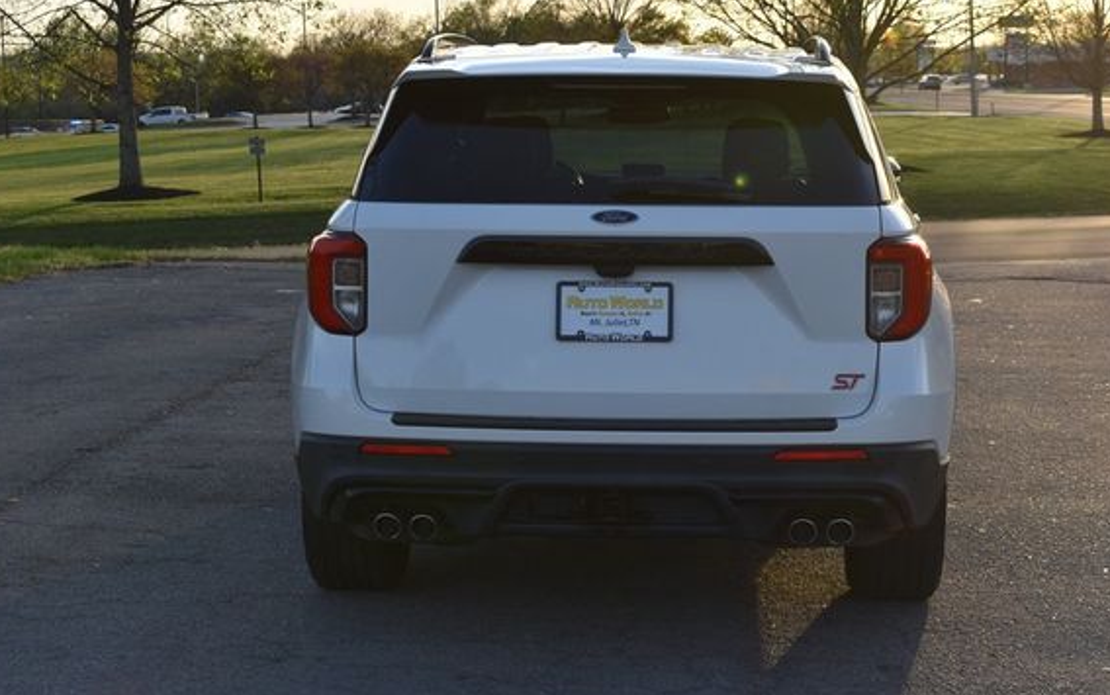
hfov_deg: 29.8
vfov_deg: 18.9
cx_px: 603
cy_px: 285
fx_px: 2088
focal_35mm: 69
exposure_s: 1/250
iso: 180
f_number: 8
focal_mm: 40
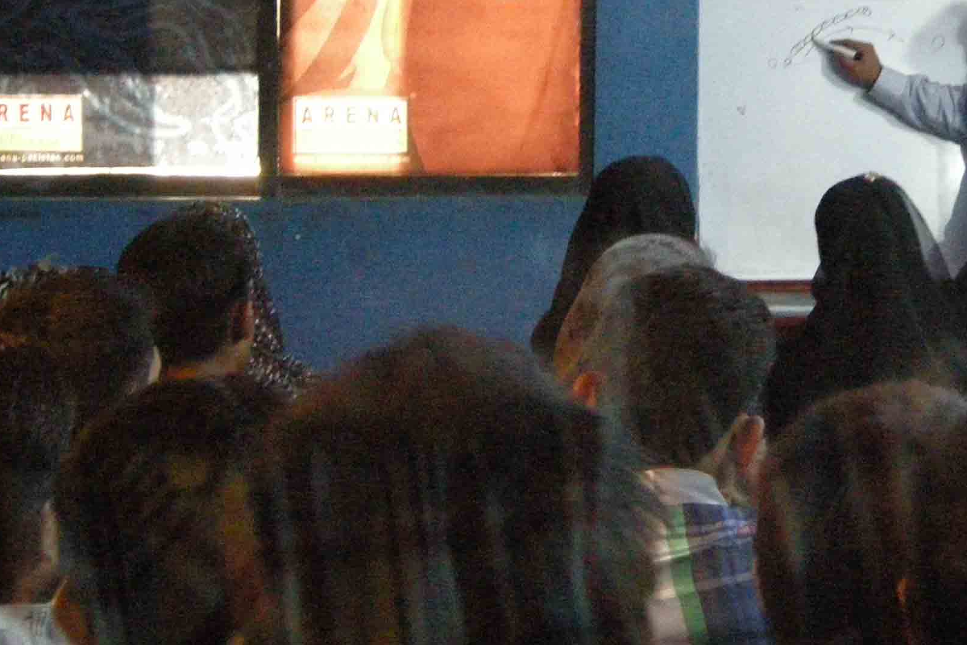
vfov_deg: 15.0
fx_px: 2444
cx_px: 815
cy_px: 170
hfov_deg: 22.0
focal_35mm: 91
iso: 800
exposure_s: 1/10.2
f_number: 2.7
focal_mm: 7.5
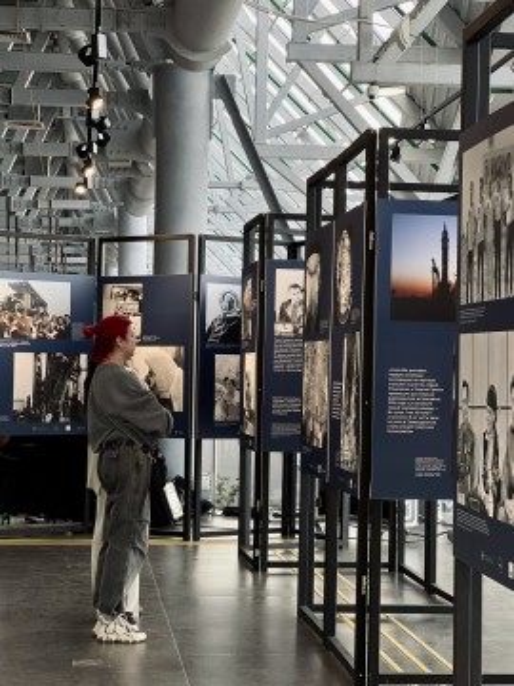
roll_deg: +0.5
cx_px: 257
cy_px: 343
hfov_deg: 19.1
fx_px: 1524
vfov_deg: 25.3
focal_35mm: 77
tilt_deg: +1.8
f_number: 2.8
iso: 125
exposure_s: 1/50
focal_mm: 9
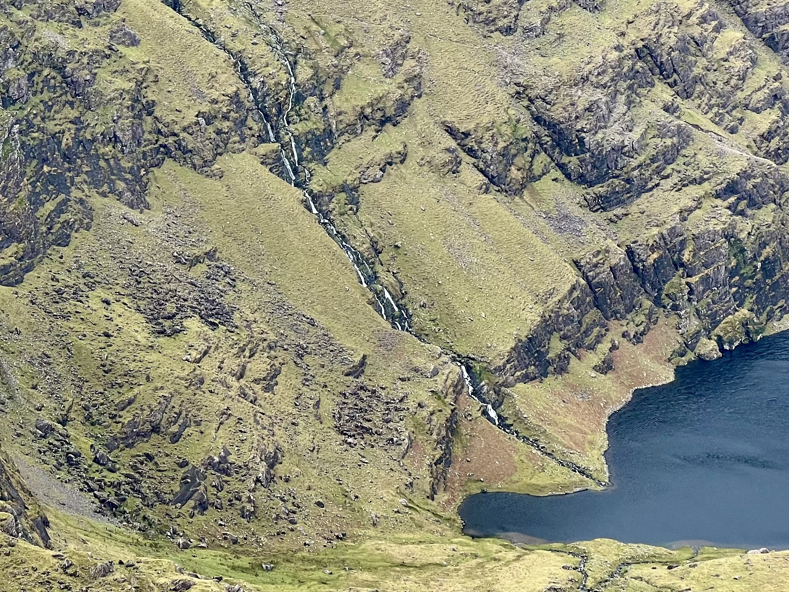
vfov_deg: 10.9
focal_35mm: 136
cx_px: 260
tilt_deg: -14.5
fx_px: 3100
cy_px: 133
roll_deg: +1.8
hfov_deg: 14.5
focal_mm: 9
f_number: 2.8
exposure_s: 1/99
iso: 32
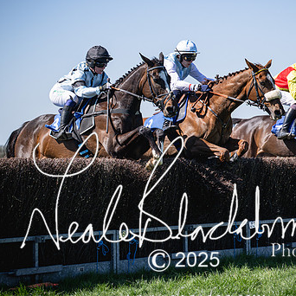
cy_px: 114
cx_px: 163
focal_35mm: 129
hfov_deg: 13.5
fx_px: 1248
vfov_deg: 13.5
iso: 64
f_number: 2.8
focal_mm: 70
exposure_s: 1/2000
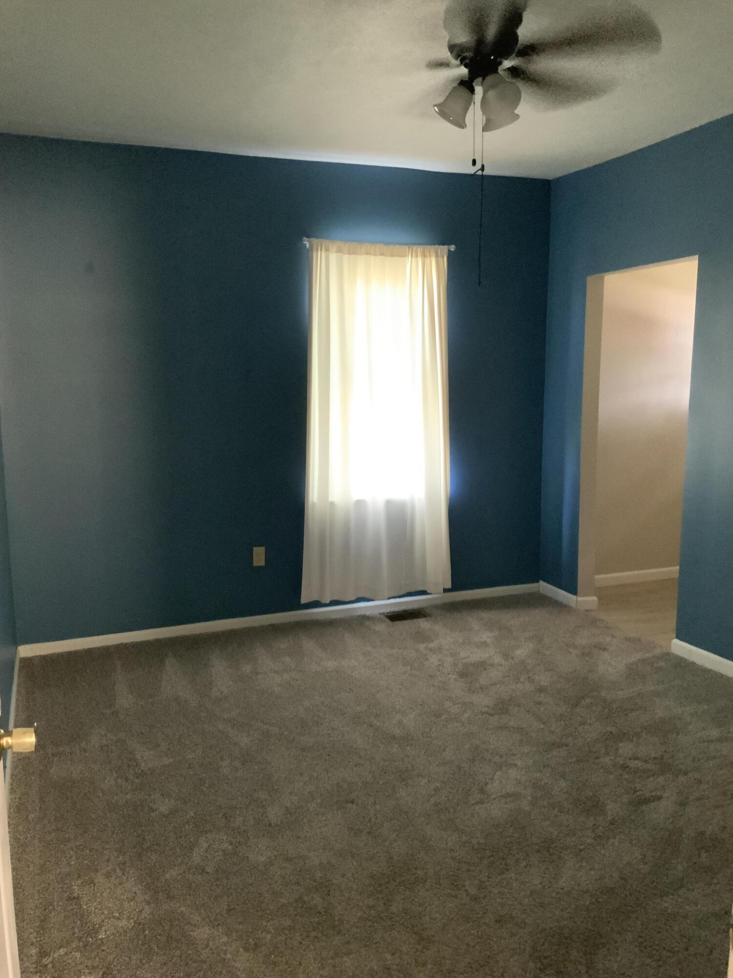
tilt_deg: -7.6
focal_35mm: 29
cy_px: 489
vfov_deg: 61.7
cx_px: 366
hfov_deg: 48.2
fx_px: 819
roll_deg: +1.3
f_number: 1.8
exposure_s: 1/30
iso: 500
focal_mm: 3
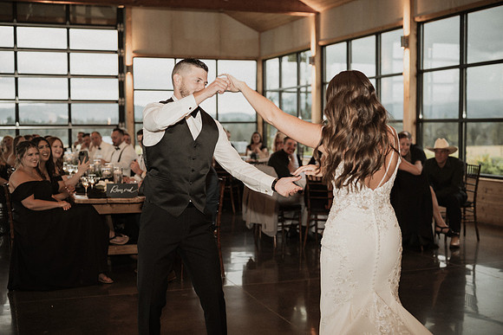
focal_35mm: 50
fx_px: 699
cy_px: 168
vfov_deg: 27.0
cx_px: 252
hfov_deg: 39.6
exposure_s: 1/100
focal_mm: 50
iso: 500
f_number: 2.8
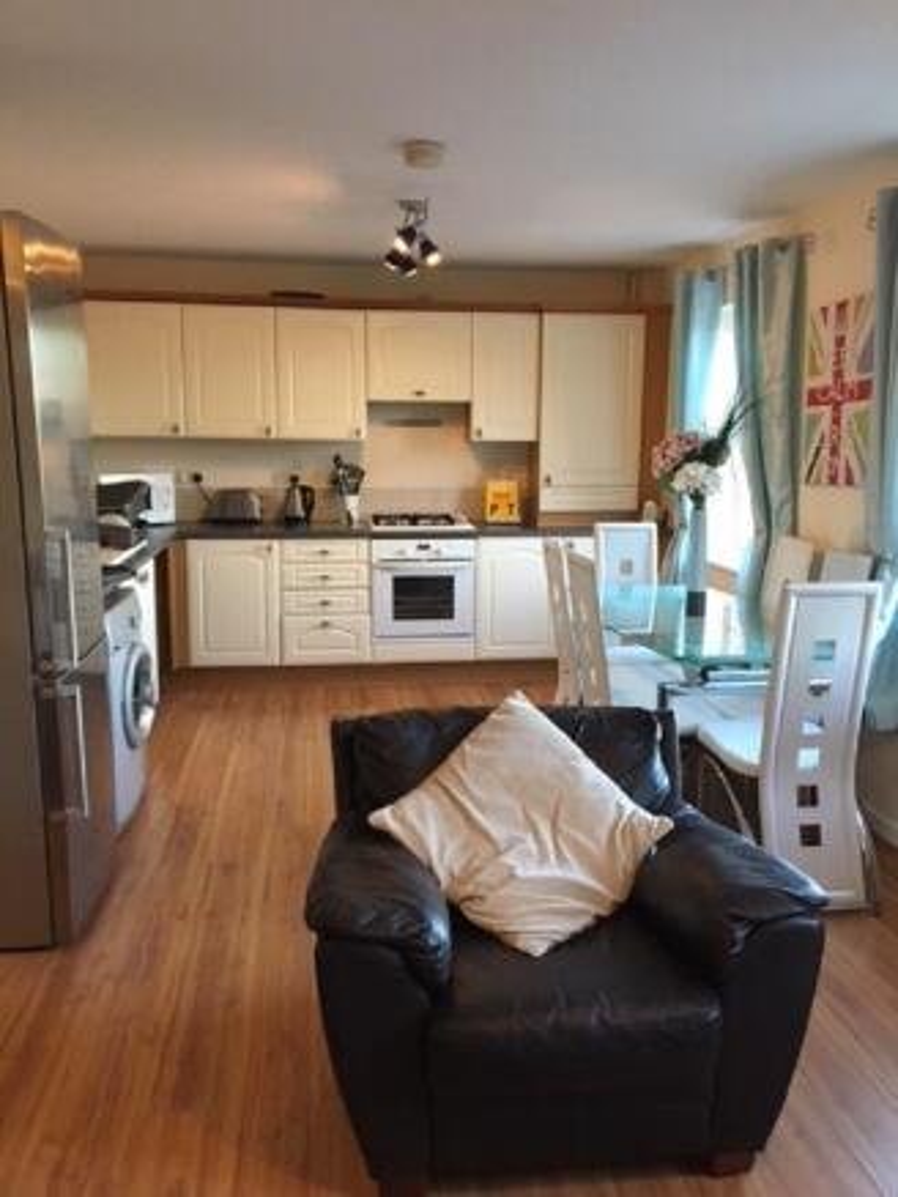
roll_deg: -0.8
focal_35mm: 29
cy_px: 598
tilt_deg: -10.7
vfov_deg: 61.6
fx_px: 1003
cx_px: 449
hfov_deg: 48.2
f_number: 2.2
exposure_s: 1/33
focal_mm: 4.15
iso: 250
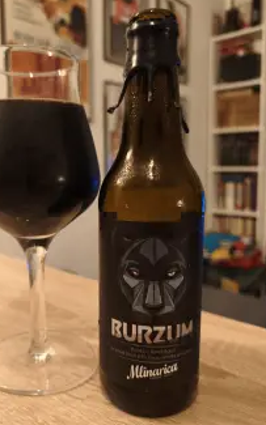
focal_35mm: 30
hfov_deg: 41.4
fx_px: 348
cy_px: 212
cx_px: 94
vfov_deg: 62.9
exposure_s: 1/25
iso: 2000
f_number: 1.7
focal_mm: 6.06
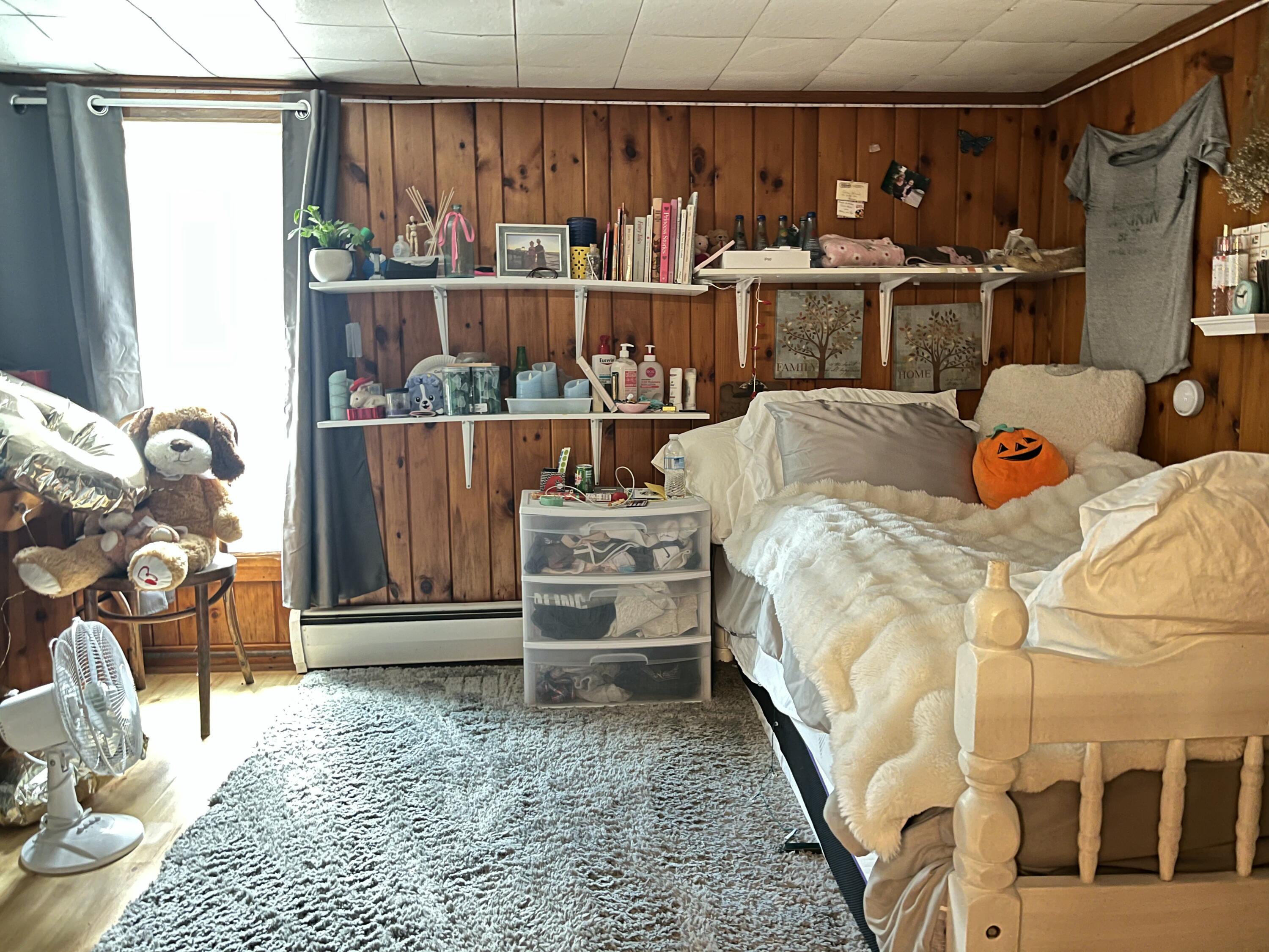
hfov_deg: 67.3
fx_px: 953
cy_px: 476
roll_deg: +0.6
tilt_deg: -7.6
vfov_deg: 53.1
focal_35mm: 26
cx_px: 634
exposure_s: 1/15
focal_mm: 5.1
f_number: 1.6
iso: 800
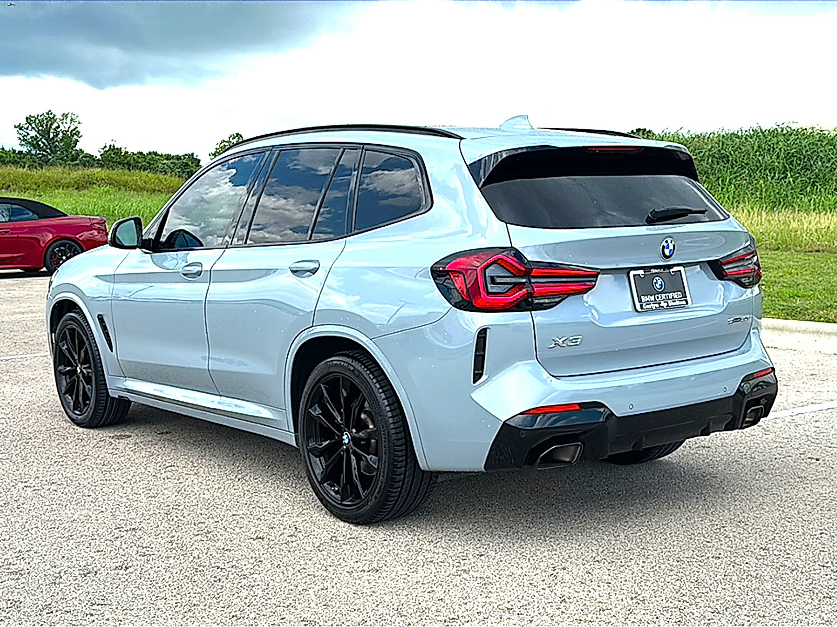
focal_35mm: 39
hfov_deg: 47.9
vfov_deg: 36.8
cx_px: 418
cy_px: 314
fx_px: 943
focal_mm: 6.86
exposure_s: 1/2985
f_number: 1.78
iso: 80
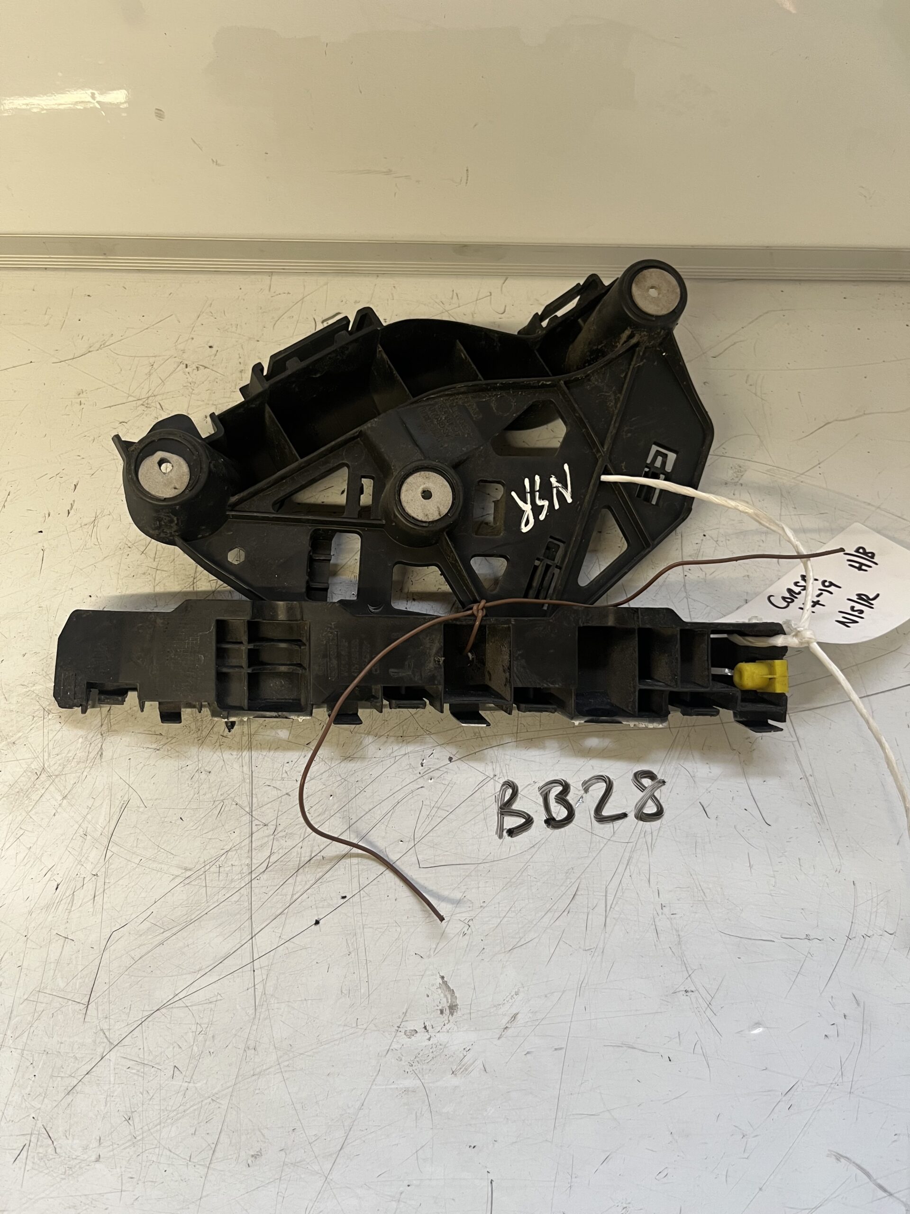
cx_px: 455
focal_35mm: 26
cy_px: 607
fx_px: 911
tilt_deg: -61.4
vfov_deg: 67.3
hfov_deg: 53.1
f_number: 1.6
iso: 64
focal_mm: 5.1
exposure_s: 1/50
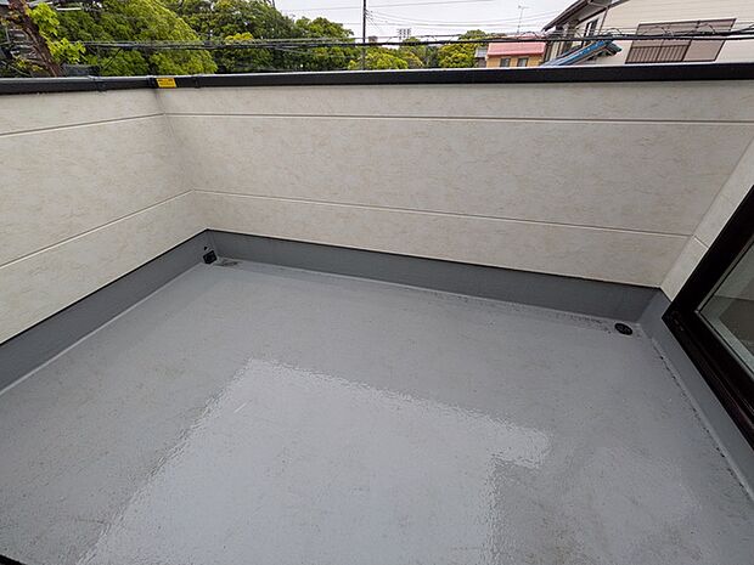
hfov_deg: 102.1
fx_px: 305
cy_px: 282
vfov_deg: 85.7
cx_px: 377
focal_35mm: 14
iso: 52
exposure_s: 1/120
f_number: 2.2
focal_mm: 1.83
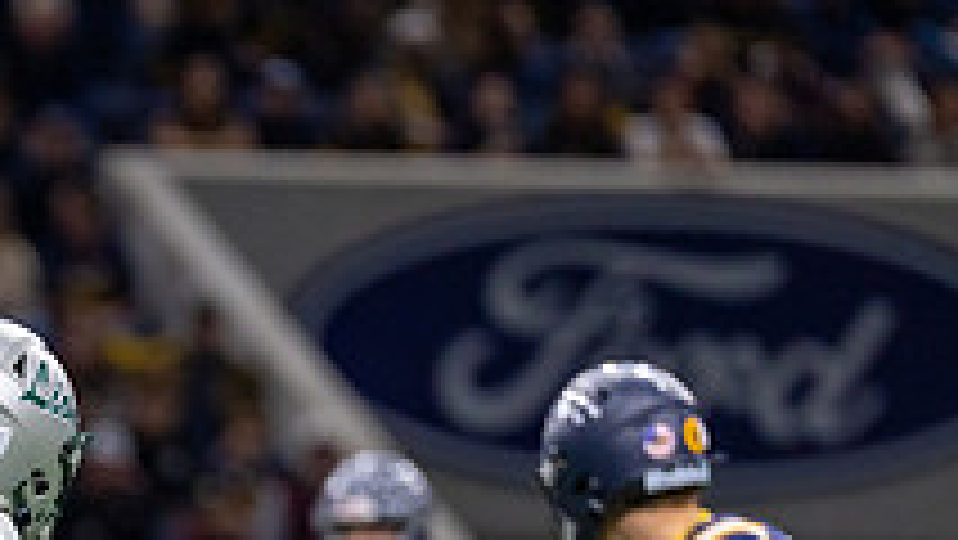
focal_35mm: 611
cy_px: 860
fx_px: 15527
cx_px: -99
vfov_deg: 2.0
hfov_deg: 3.5
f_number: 2.8
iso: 1600
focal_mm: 200
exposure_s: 1/1000
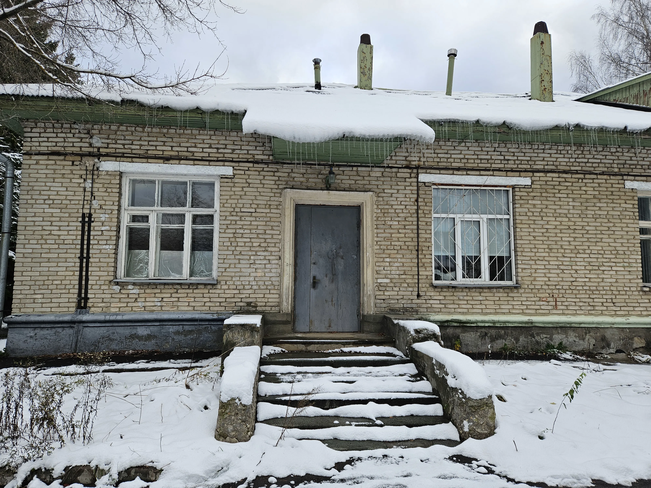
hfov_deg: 73.9
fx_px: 433
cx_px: 326
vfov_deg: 58.9
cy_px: 244
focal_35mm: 23
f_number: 1.8
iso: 32
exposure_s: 1/529
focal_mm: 5.4
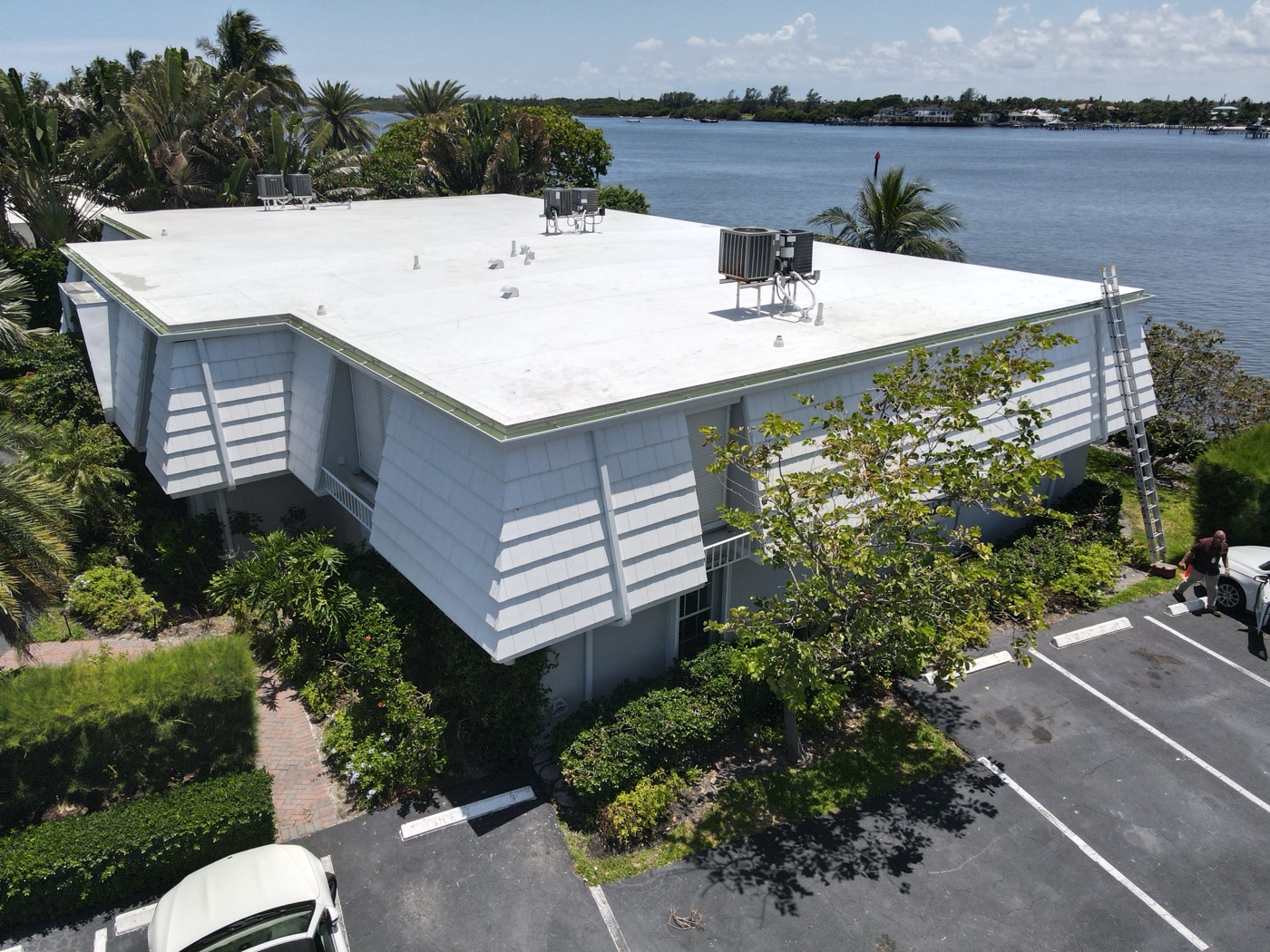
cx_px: 635
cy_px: 476
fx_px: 881
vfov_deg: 56.8
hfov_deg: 71.6
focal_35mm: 24
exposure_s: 1/1250
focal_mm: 4.5
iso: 100
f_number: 2.8
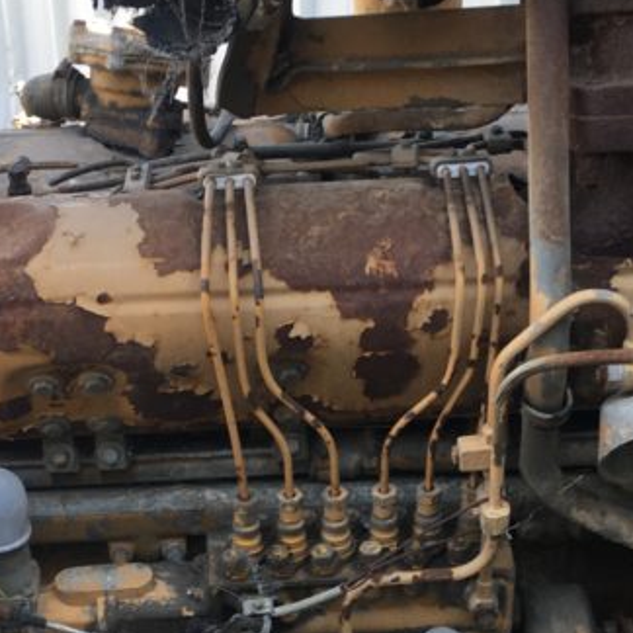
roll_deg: -1.5
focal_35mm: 81
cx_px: 326
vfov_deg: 20.6
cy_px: 645
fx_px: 1676
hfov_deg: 21.4
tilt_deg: -22.0
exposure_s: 1/100
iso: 25
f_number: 2.2
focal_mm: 4.15
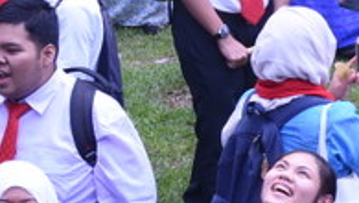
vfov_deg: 2.6
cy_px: -7
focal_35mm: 465
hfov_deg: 4.6
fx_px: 4429
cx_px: -136
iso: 400
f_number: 13
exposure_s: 1/100
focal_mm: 90
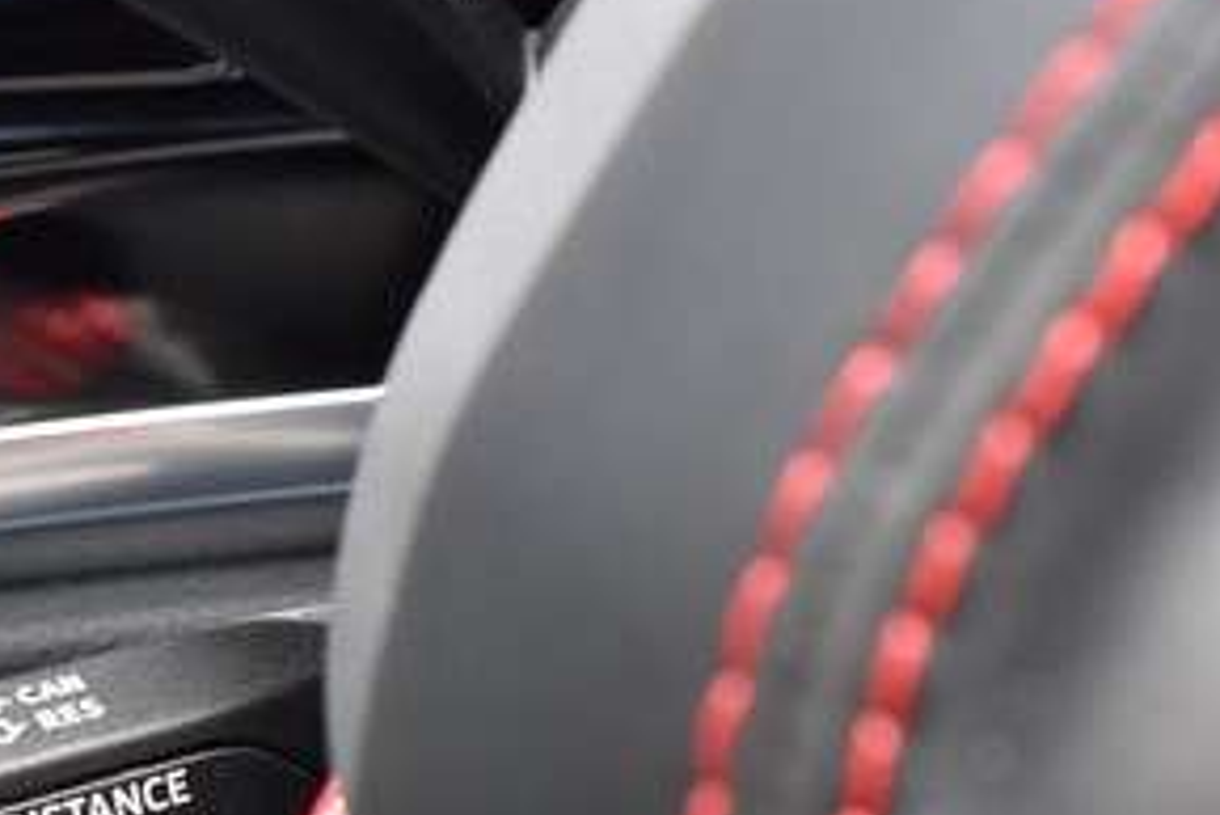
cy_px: 773
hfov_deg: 17.8
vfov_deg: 12.2
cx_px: -55
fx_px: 3790
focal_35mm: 112
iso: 400
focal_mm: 21
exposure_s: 1/125
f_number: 7.1
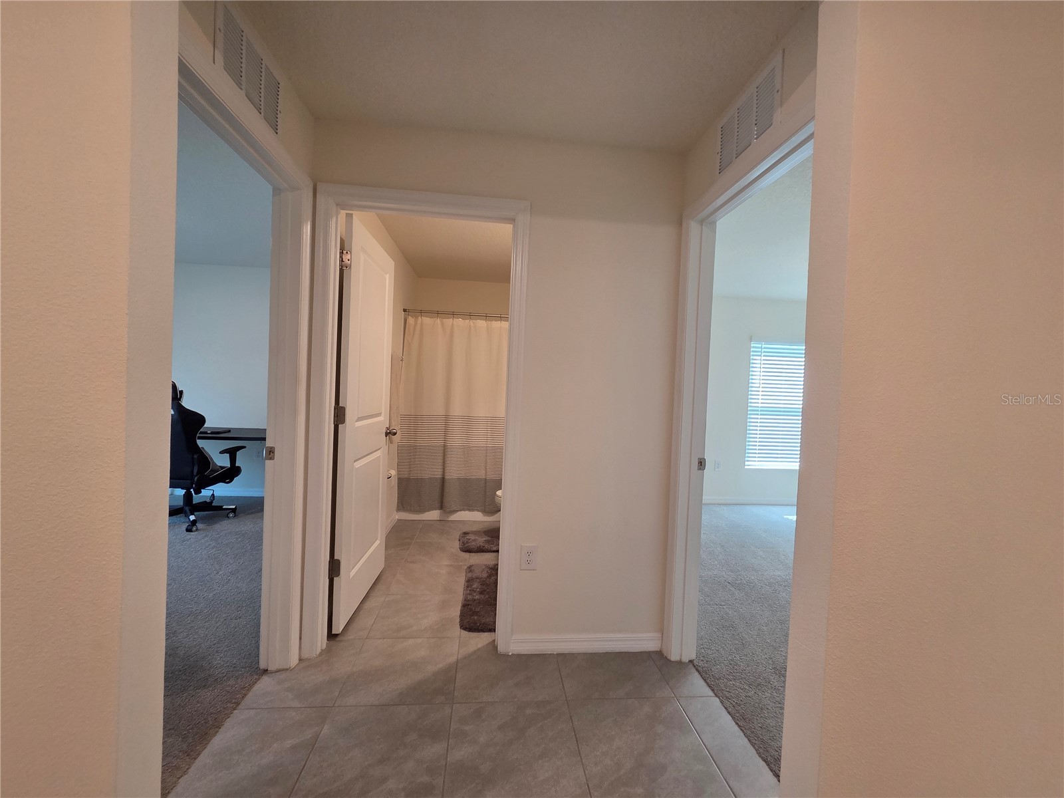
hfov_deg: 106.2
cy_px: 399
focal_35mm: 13
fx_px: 400
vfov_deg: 89.9
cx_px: 532
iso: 200
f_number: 2.2
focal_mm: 2.2
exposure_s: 1/60
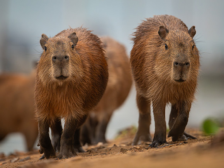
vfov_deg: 2.5
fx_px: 3836
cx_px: 112
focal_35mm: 593
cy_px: 62
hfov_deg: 3.3
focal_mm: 400
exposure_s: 1/1000
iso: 3200
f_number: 4.5
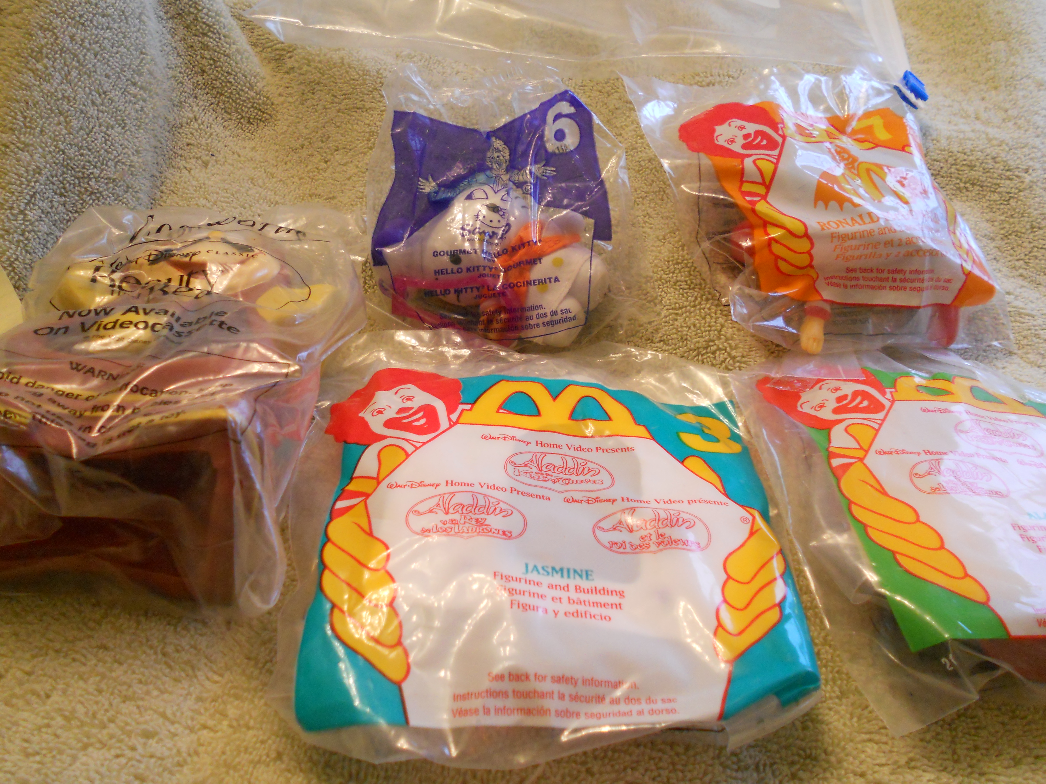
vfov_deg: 44.2
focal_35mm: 32
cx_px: 523
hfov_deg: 56.8
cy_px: 392
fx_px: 967
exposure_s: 1/30
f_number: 3.5
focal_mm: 5.8
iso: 320
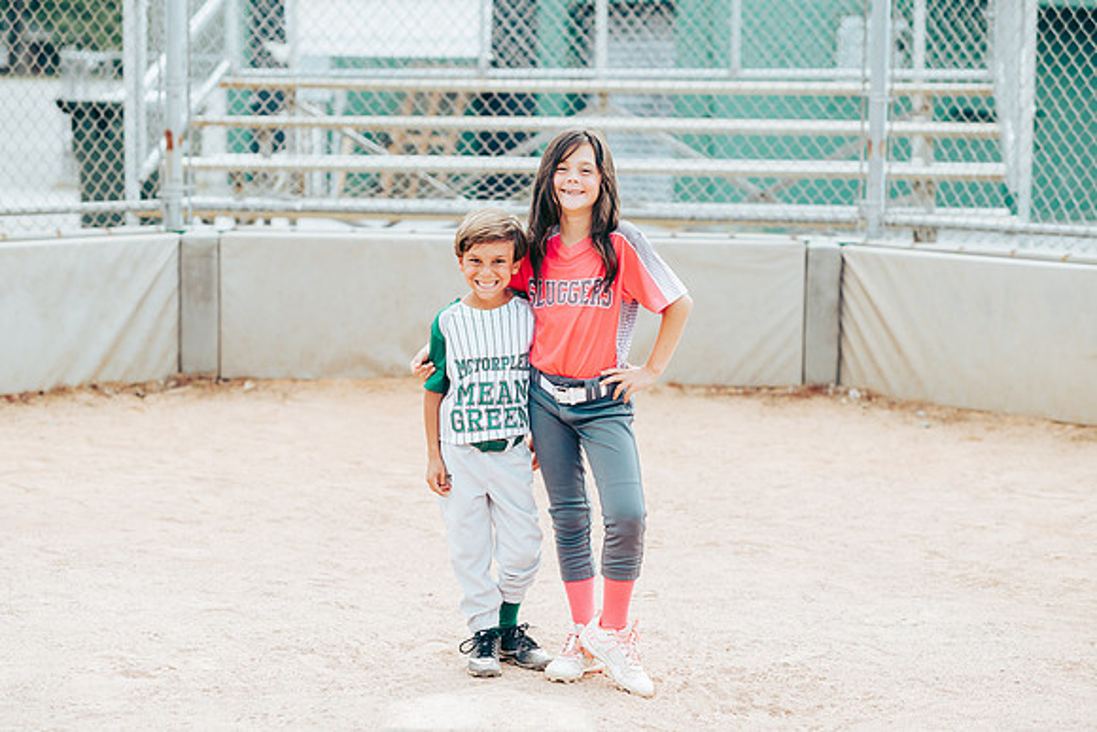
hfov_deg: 23.9
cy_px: 366
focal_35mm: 85
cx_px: 548
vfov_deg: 16.1
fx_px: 2591
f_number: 2.8
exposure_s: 1/800
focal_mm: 85
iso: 160
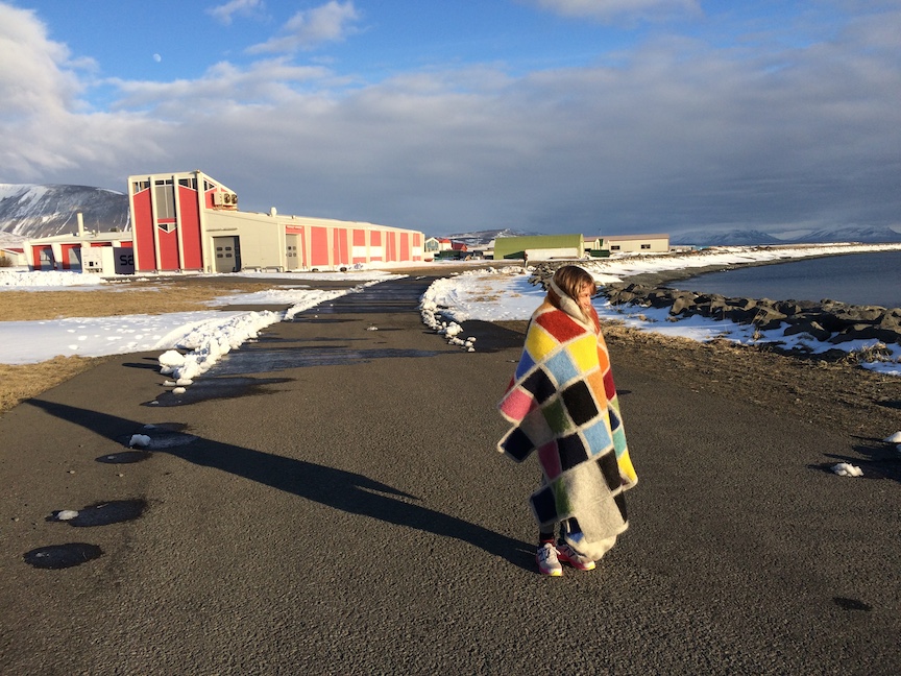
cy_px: 338
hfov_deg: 61.7
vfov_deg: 48.2
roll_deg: +1.6
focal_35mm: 29
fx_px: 755
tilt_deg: -7.5
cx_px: 450
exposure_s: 1/1709
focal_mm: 4.15
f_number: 2.2
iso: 32
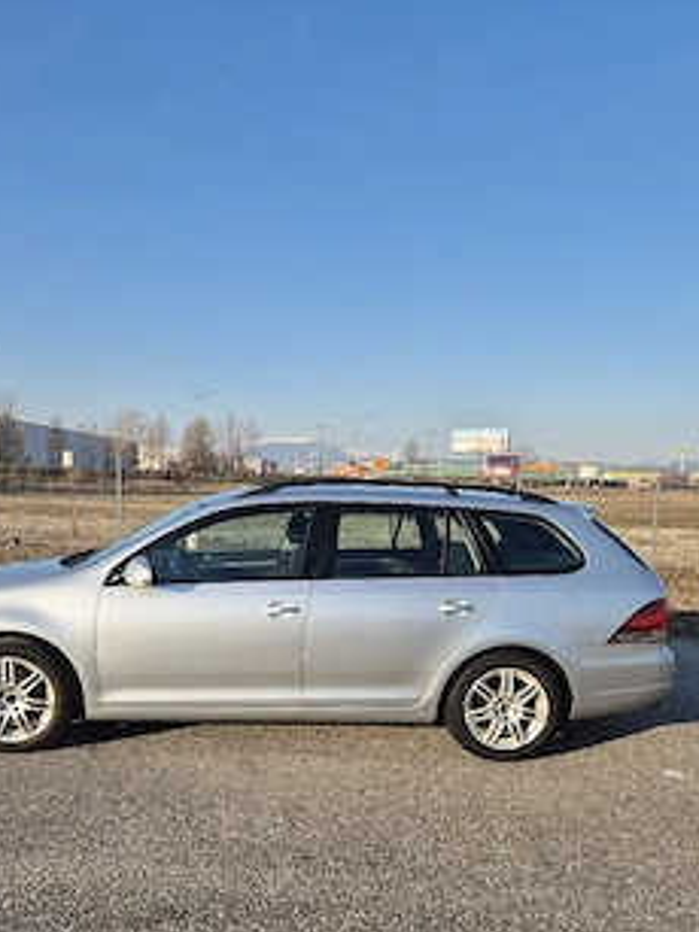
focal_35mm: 30
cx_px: 286
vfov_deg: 59.0
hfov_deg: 46.5
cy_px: 598
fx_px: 808
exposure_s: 1/1250
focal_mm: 5.4
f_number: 1.8
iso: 25
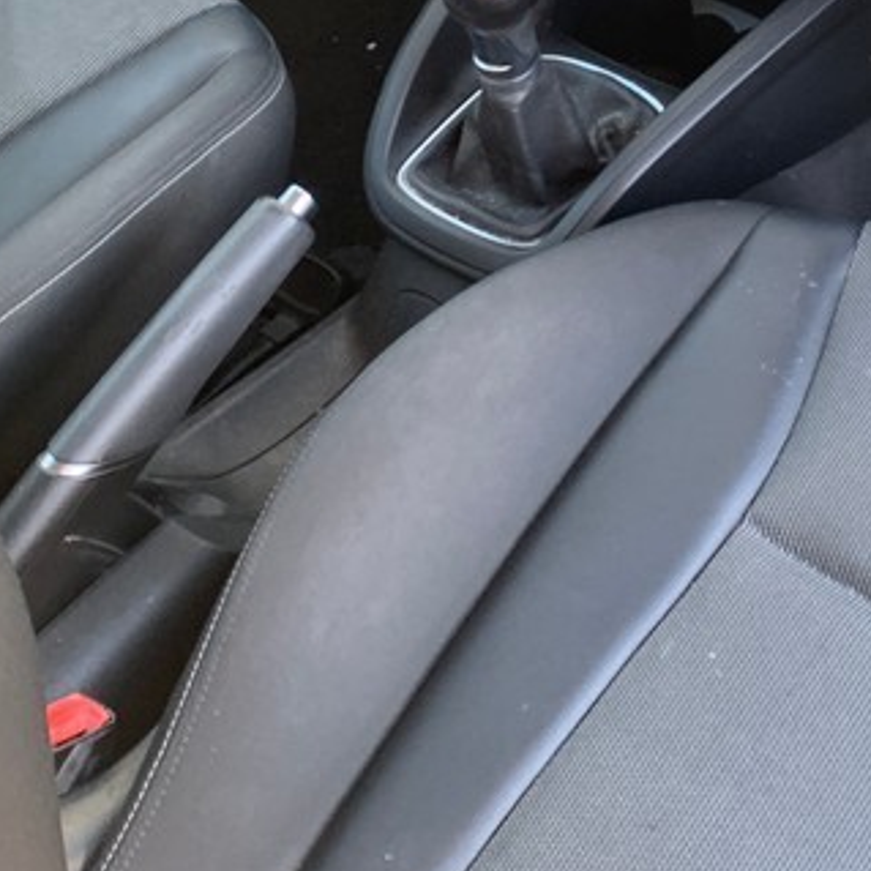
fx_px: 2050
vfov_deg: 22.6
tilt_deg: -30.3
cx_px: 680
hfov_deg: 23.7
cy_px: -85
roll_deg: +2.7
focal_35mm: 72
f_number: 1.8
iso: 100
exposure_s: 1/64
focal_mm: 4.25
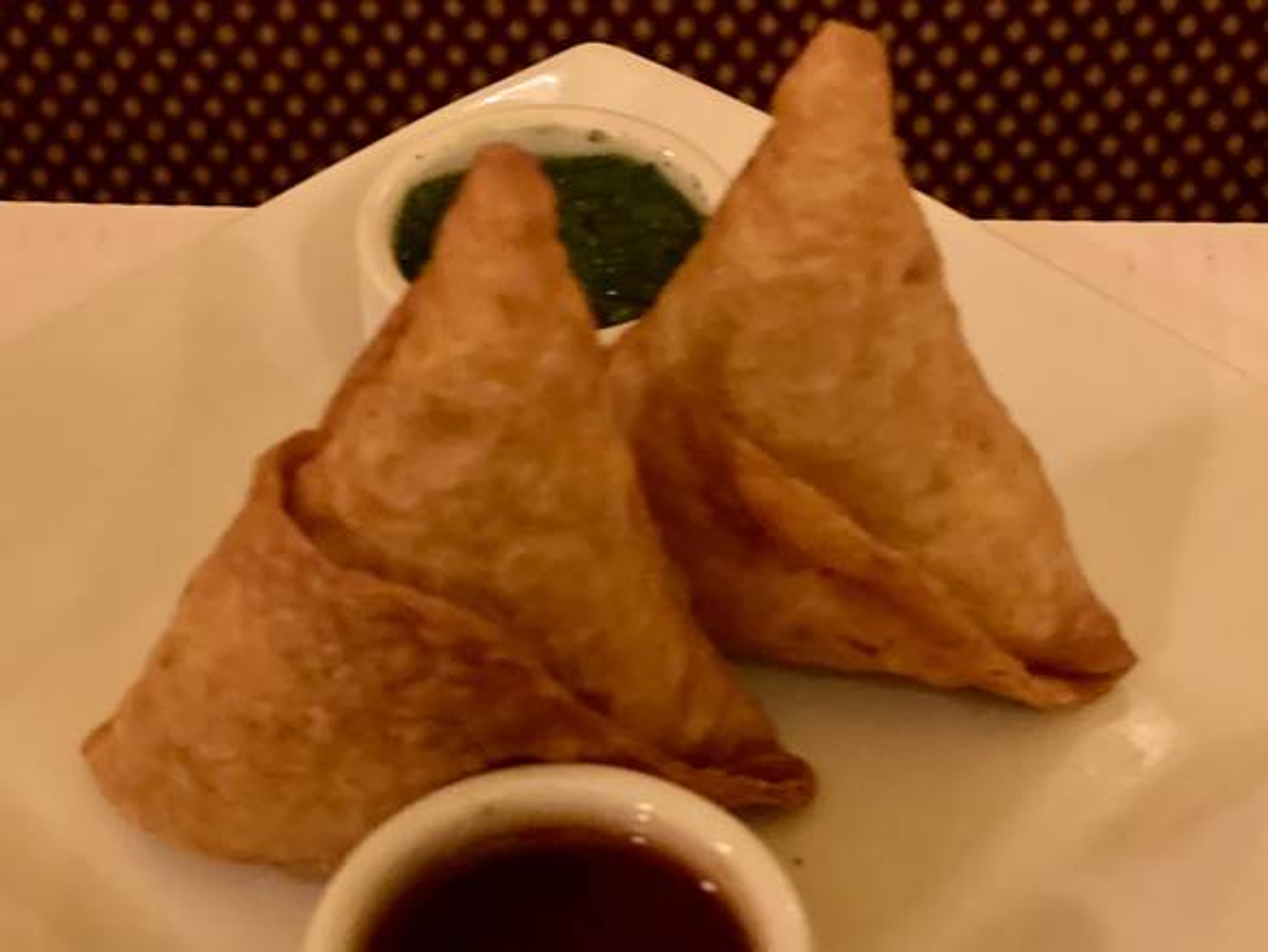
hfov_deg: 30.3
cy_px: 476
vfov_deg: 22.9
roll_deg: +0.6
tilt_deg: -43.2
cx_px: 634
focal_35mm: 64
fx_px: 2345
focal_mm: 7.5
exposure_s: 1/15
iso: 800
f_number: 2.2
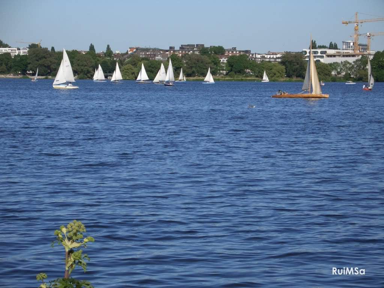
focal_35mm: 132
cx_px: 192
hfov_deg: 14.9
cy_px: 144
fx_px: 1464
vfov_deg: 11.2
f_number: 6.2
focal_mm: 28.4
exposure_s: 1/800
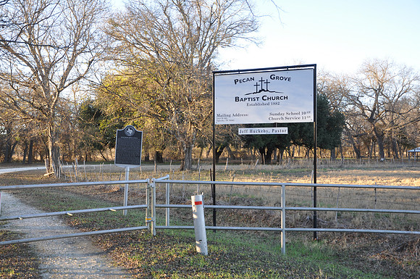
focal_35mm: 42
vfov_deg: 31.8
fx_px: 489
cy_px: 140
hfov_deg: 46.5
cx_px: 210
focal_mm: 28
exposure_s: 1/40
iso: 200
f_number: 6.3
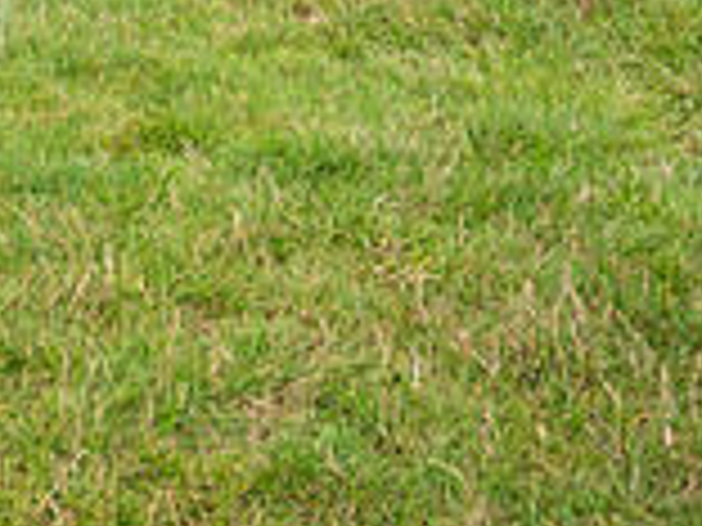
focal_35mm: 93
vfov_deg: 14.9
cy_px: -225
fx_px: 1886
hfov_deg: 17.4
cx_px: -536
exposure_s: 1/400
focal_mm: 26
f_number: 5
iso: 400
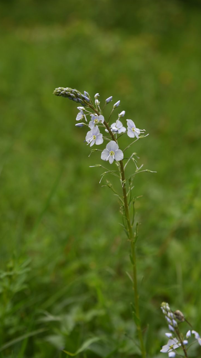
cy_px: 180
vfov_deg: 27.9
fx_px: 720
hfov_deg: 15.9
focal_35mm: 76
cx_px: 101
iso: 500
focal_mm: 72
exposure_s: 1/500
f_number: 5.6
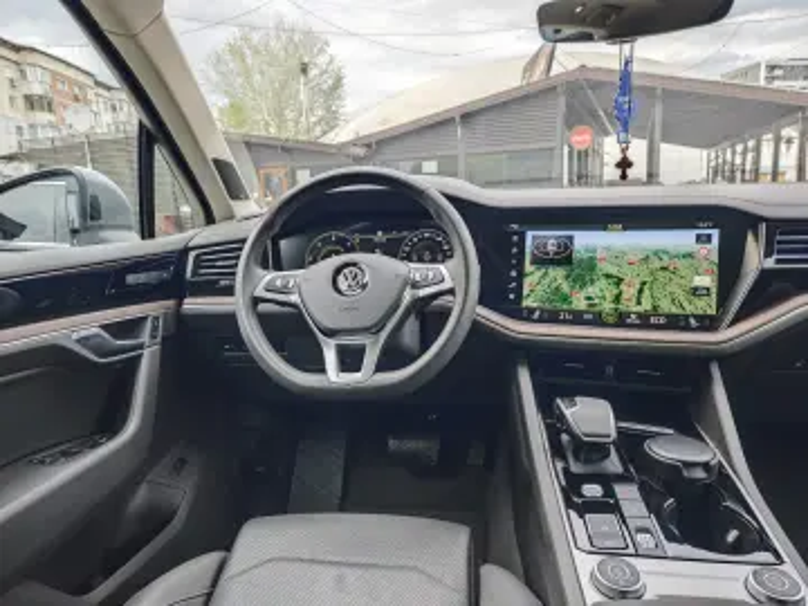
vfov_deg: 58.9
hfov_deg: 73.9
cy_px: 303
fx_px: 537
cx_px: 404
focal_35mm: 23
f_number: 1.6
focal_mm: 6.55
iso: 400
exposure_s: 1/101
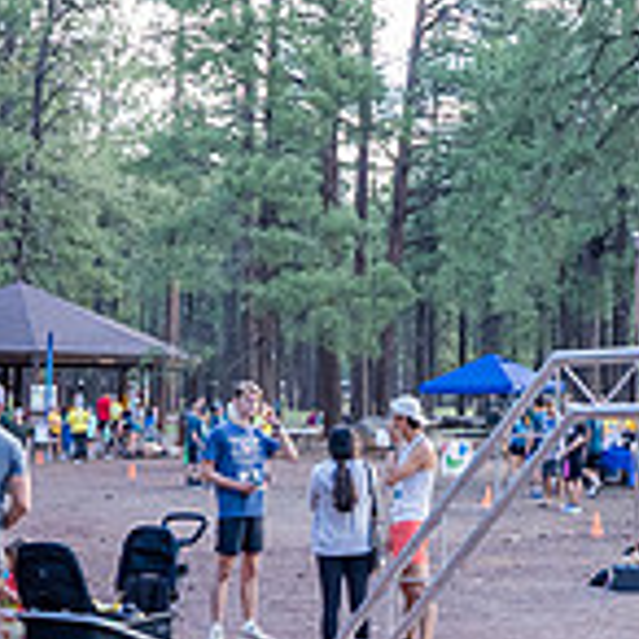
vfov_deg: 21.2
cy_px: 470
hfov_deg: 21.4
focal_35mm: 81
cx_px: 346
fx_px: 1692
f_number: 3.2
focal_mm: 24
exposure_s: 1/320
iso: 400
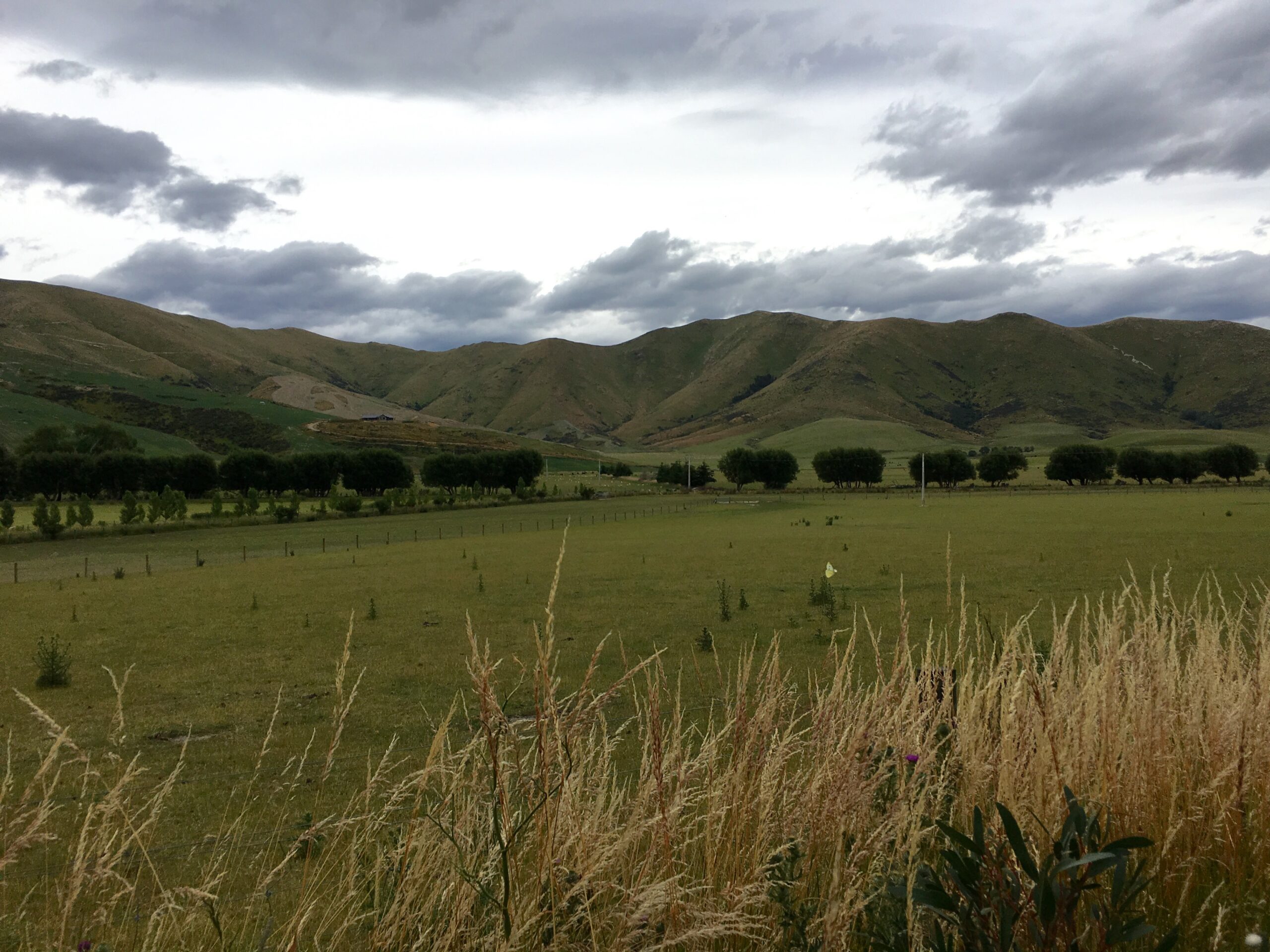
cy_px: 476
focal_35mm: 29
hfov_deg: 61.7
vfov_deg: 48.2
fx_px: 1064
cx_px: 635
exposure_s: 1/3077
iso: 25
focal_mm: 4.15
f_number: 2.2
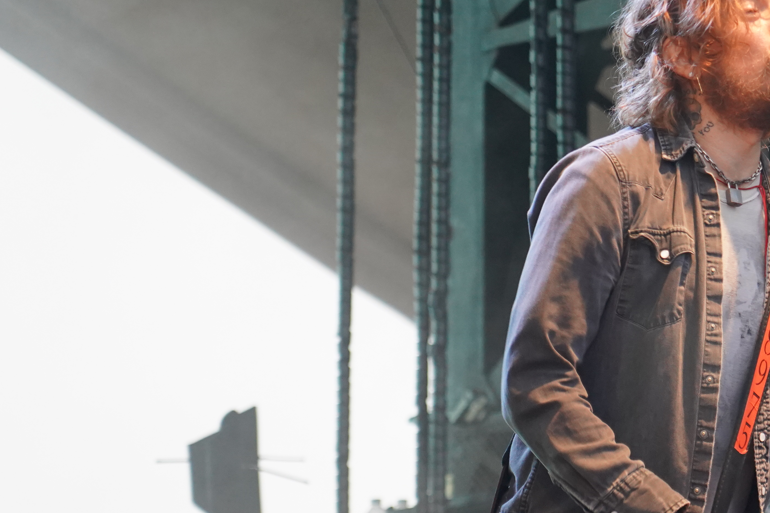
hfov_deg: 9.2
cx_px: 690
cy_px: 352
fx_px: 4790
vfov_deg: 6.1
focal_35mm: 224
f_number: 4
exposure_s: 1/160
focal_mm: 105
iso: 3200
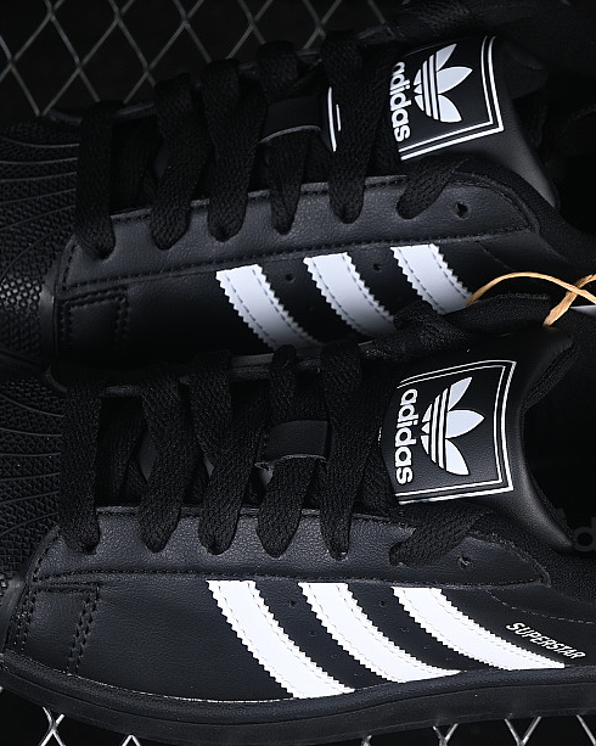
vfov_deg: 15.5
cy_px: 361
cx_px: 407
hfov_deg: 12.4
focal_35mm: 124
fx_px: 2735
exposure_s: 1/60
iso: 160
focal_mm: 50
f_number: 6.3
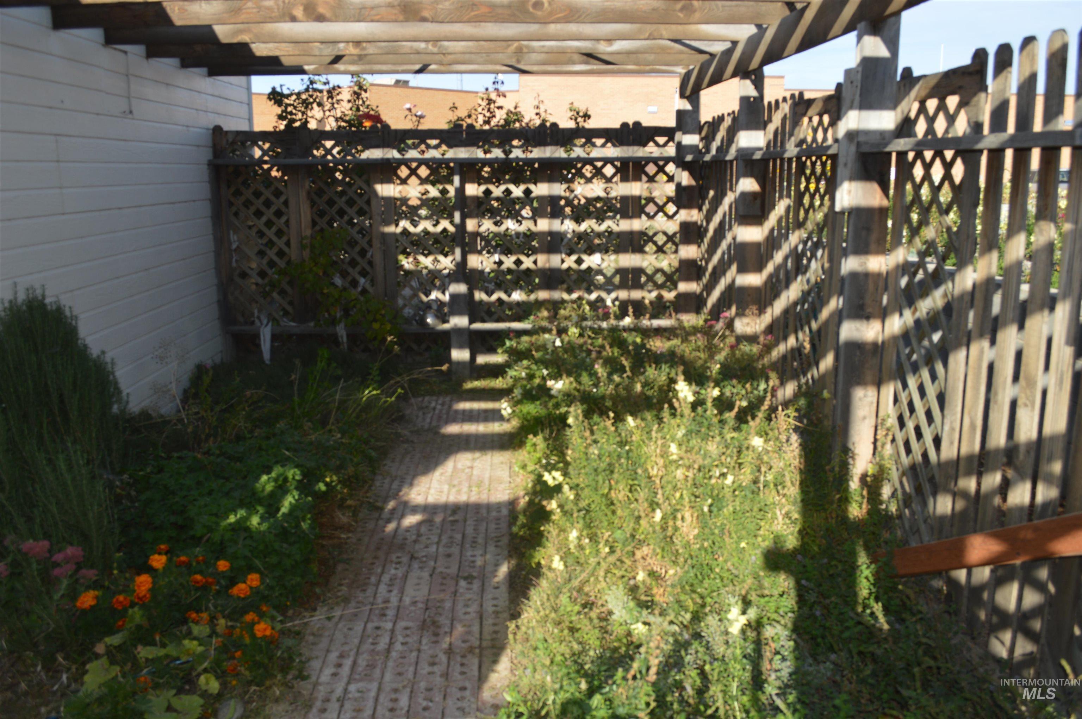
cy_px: 360
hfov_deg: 62.0
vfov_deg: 43.5
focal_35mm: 30
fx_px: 901
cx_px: 541
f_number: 7.1
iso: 100
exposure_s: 1/200
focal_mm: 20
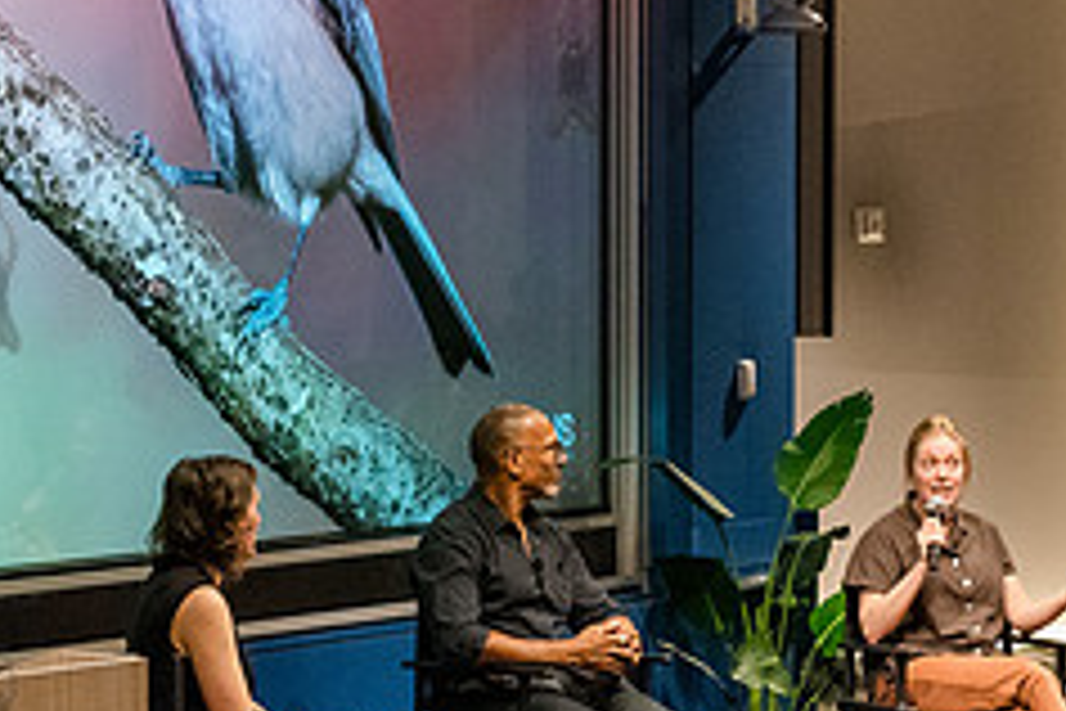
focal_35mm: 149
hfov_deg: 13.8
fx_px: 4412
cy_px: 489
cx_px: 634
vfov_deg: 9.2
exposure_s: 1/200
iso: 6400
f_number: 3.5
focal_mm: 56
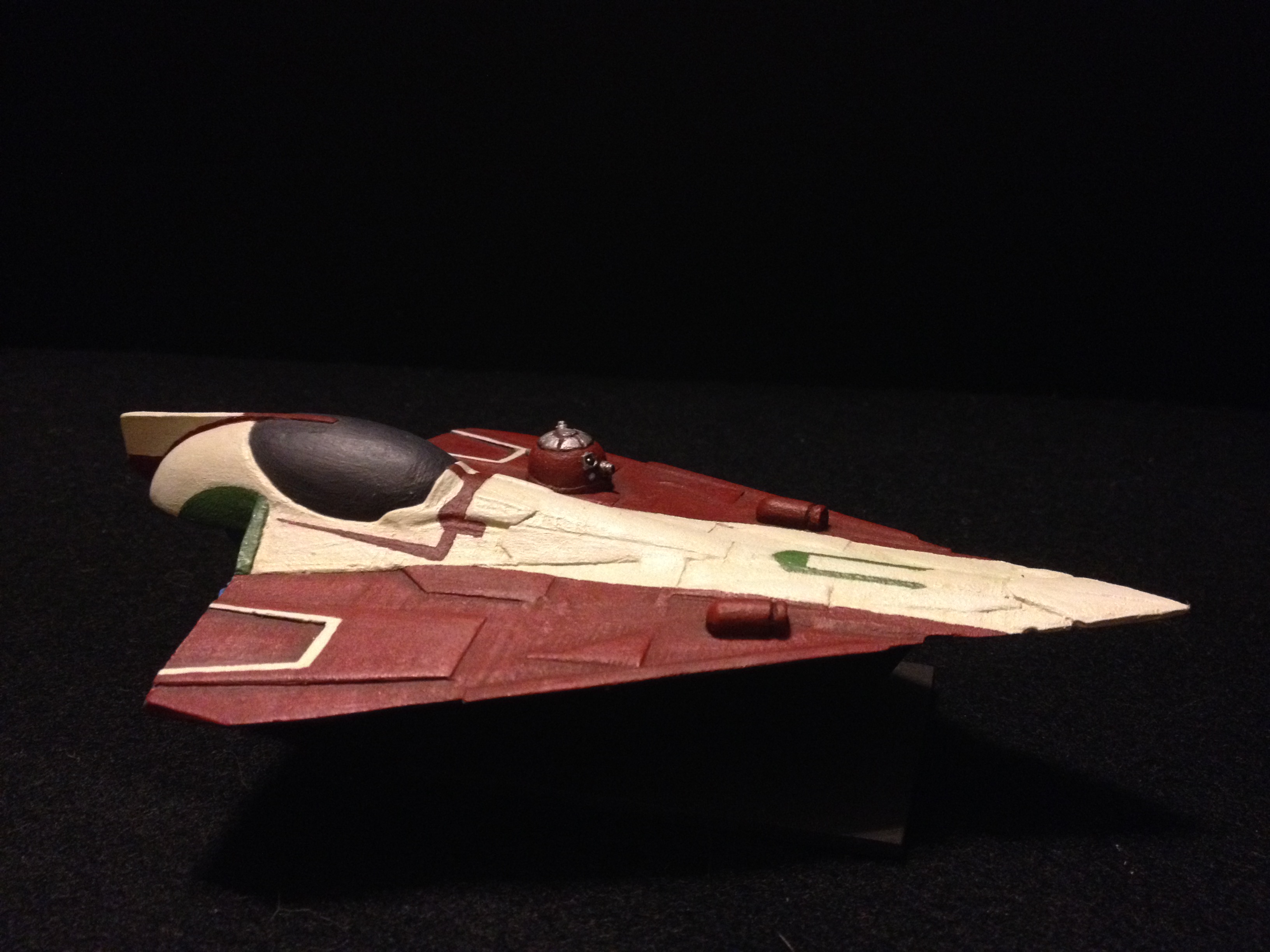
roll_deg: +2.1
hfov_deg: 52.6
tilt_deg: -22.3
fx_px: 1284
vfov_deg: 40.7
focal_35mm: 35
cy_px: 476
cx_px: 635
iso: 400
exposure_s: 1/17
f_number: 2.4
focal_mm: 4.28
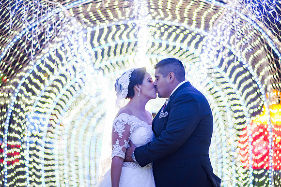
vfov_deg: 16.1
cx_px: 140
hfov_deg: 23.9
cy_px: 94
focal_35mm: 85
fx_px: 664
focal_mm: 85
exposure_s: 1/50
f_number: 1.8
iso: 800
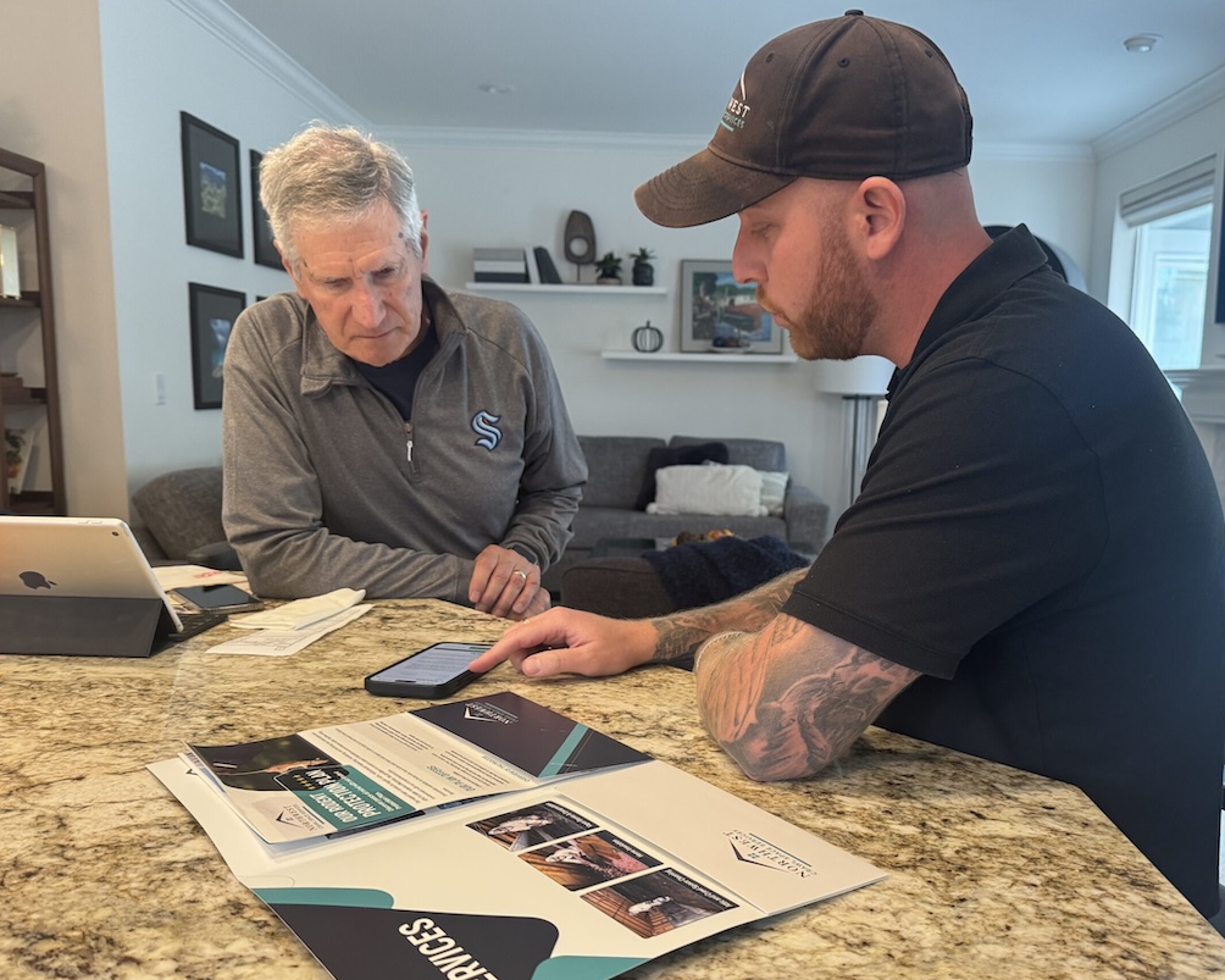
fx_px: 1015
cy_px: 536
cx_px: 697
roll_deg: -1.3
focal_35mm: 28
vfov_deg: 51.5
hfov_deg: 62.0
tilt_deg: -8.8
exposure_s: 1/60
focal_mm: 6.76
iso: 320
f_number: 1.78
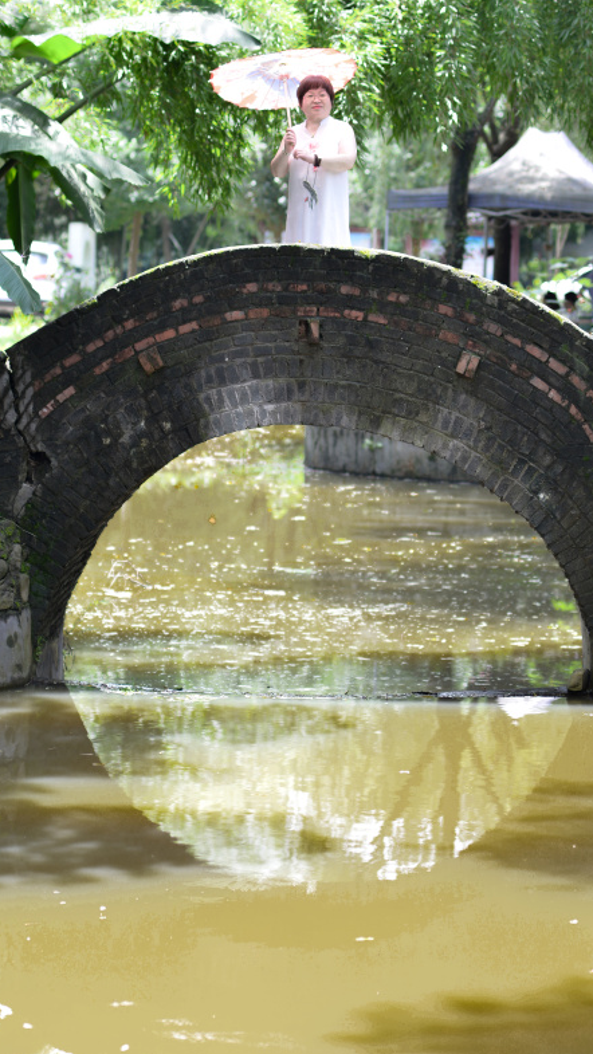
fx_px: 3803
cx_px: 260
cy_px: 495
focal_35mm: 136
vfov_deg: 15.8
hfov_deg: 8.9
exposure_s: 1/250
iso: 125
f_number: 3.2
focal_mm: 85
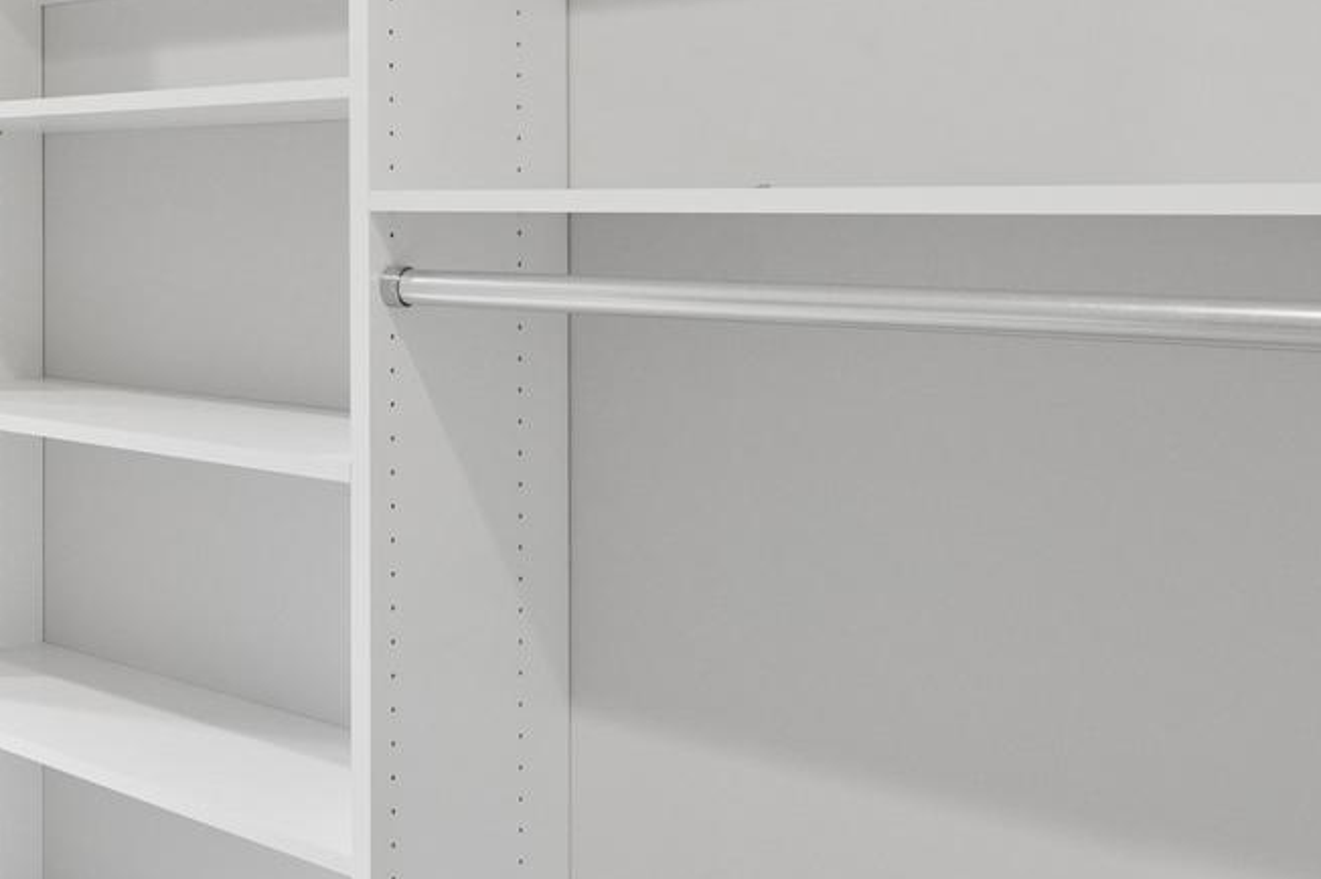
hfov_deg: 33.3
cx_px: -375
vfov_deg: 29.9
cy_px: 193
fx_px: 1614
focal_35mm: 44
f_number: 5.6
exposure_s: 1/200
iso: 1000
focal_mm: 14
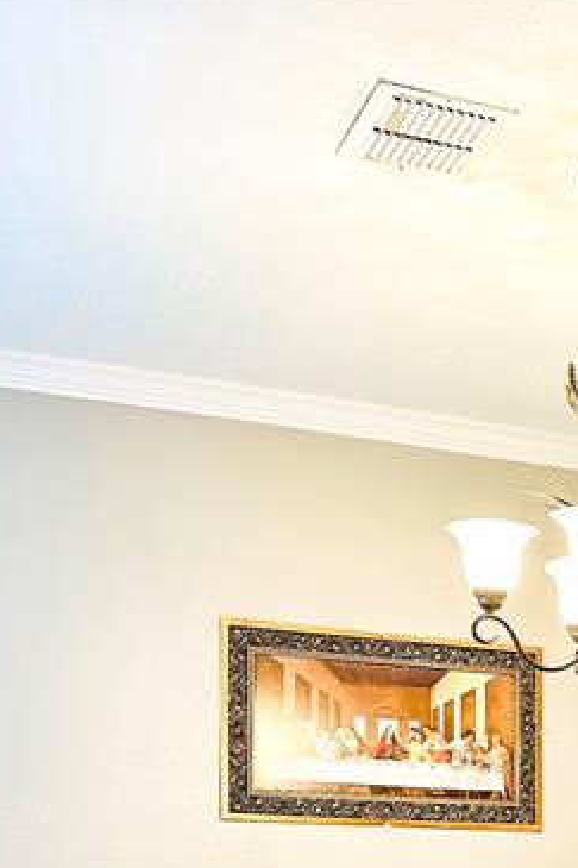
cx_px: 659
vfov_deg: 27.0
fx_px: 1687
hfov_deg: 18.6
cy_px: 899
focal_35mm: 70
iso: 200
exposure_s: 1/120
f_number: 1.8
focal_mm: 6.86
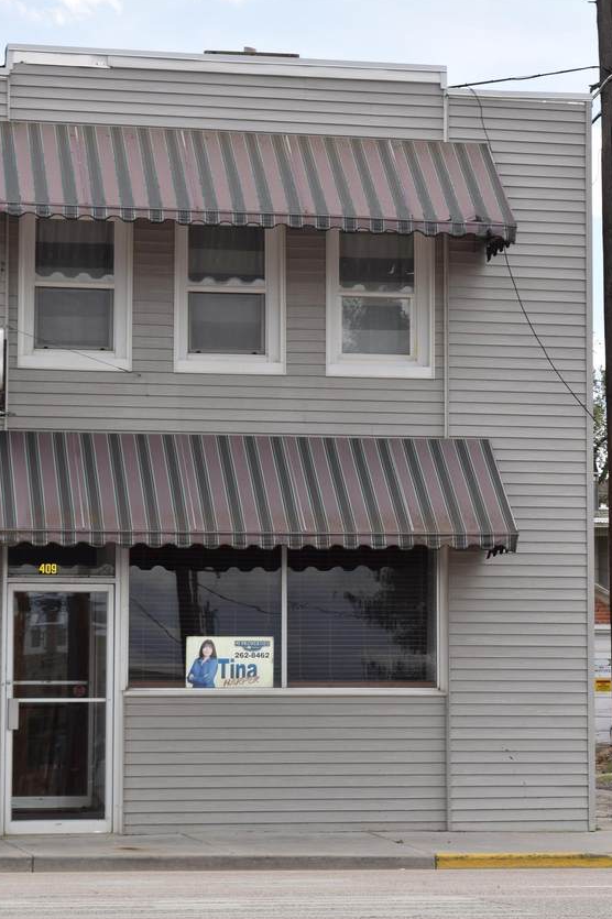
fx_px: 2935
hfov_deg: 11.9
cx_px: 484
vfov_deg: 17.8
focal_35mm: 115
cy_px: 464
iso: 100
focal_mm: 50
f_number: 10
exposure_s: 1/200
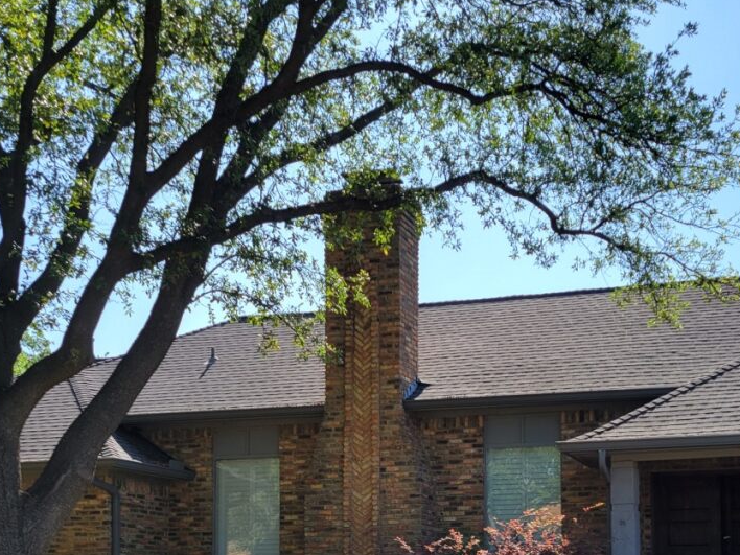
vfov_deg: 27.7
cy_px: 527
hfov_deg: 37.3
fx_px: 1069
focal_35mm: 50
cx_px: 548
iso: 40
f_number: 1.8
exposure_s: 1/1563
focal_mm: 5.4
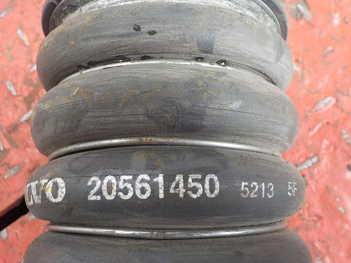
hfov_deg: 60.0
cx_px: 176
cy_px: 132
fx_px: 304
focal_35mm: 30
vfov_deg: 46.8
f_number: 3.3
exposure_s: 1/30
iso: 400
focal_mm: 4.1
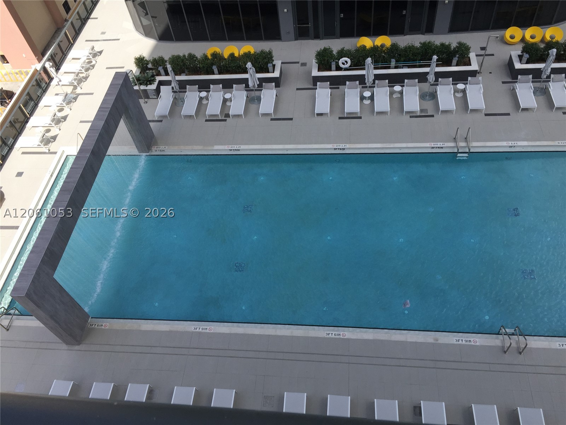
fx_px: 474
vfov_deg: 48.2
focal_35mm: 29
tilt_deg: -52.9
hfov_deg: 61.7
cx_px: 283
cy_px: 212
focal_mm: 4.15
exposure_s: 1/1099
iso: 32
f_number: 2.2
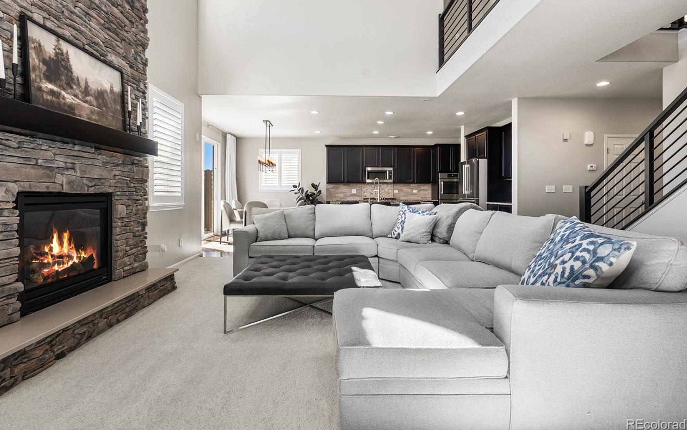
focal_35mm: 17
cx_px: 341
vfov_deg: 67.8
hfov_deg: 94.4
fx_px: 318
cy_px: 194
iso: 200
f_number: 8
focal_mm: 16
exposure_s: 1/6
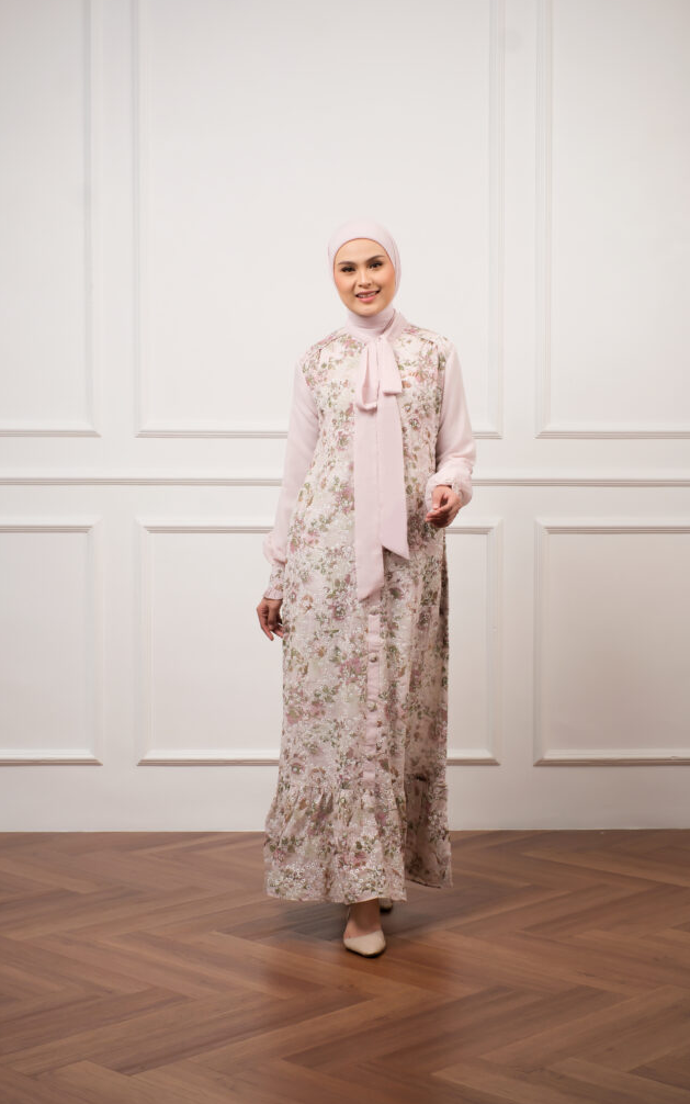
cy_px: 554
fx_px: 1654
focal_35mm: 55
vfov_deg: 36.9
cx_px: 364
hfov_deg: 23.6
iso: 250
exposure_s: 1/200
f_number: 8
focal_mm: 35
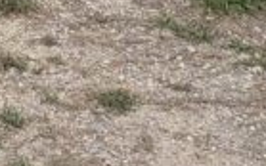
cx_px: -285
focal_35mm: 187
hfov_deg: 10.2
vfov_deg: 5.4
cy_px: -672
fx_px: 1356
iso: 28
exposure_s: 1/3344
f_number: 1.7
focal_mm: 4.53
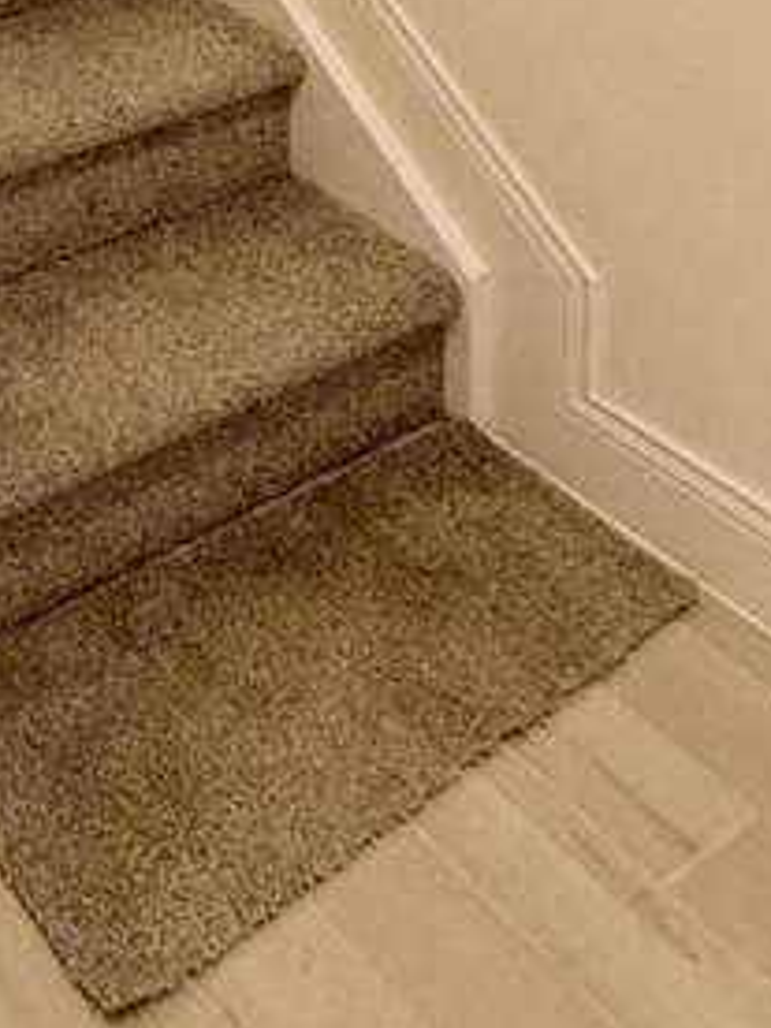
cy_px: -667
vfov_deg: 24.0
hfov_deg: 22.8
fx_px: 1604
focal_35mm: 54
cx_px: -339
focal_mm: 2.22
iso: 200
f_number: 2.2
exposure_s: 1/120
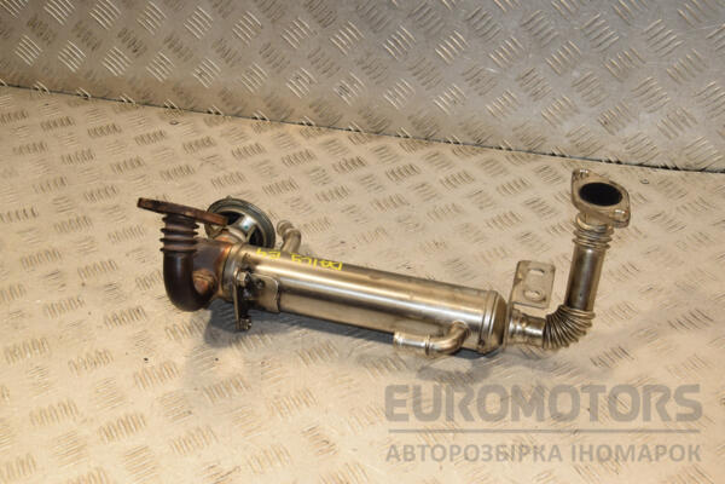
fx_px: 967
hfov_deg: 41.1
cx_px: 362
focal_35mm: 48
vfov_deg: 28.1
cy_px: 242
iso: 800
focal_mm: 32
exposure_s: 1/200
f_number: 8
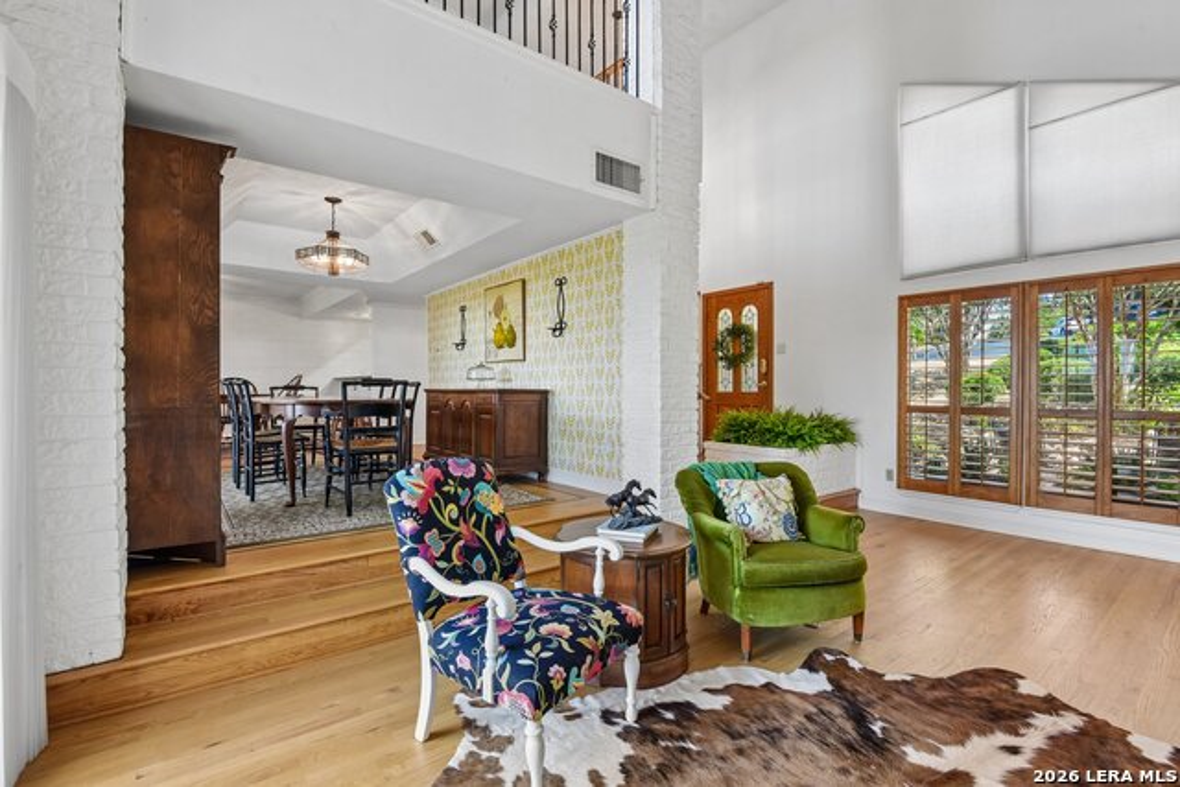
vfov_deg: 73.8
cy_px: 394
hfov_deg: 96.7
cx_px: 590
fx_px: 525
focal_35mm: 16
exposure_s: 1/15
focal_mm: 16
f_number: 8
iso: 1000
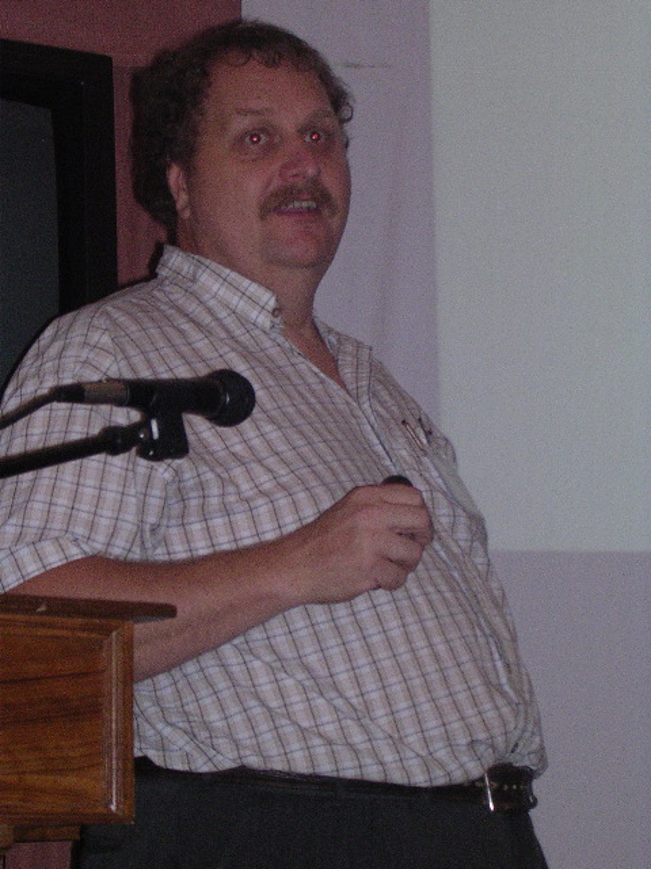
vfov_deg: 18.7
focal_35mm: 105
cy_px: 434
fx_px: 2633
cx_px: 326
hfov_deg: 14.1
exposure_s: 1/60.1
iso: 388
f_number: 4.6
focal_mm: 15.9
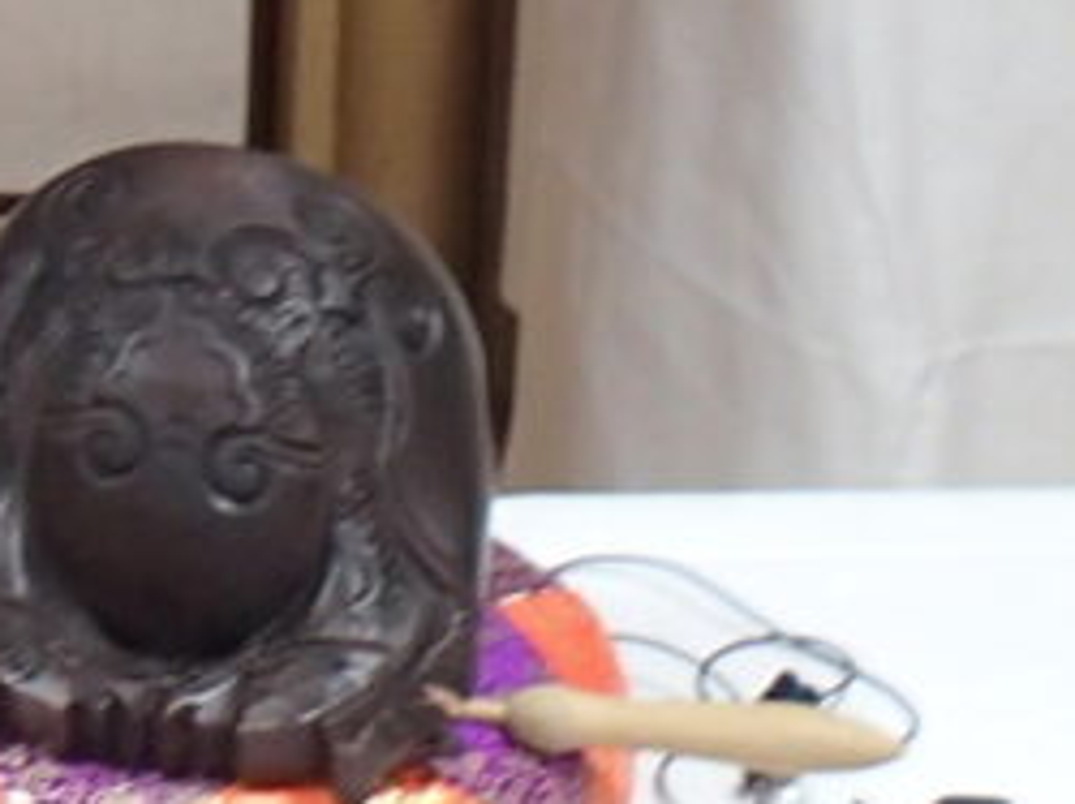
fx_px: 4871
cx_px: -796
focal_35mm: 157
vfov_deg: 8.7
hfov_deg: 11.7
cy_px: -1028
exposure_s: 1/40
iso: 200
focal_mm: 4.5
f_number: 2
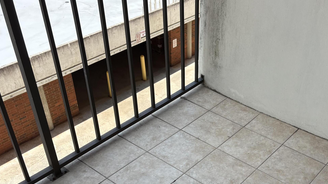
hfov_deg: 44.6
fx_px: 391
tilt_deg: -39.1
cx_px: 227
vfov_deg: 26.2
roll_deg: -4.5
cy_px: 135
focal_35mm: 45
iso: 50
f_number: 1.6
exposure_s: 1/1517
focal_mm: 5.96
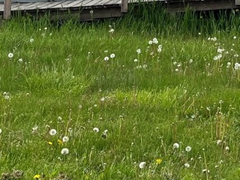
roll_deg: -0.1
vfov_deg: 10.7
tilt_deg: +3.7
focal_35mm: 130
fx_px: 901
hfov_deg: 14.6
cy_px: -145
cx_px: 303
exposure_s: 1/1580
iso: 50
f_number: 1.6
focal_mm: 5.1
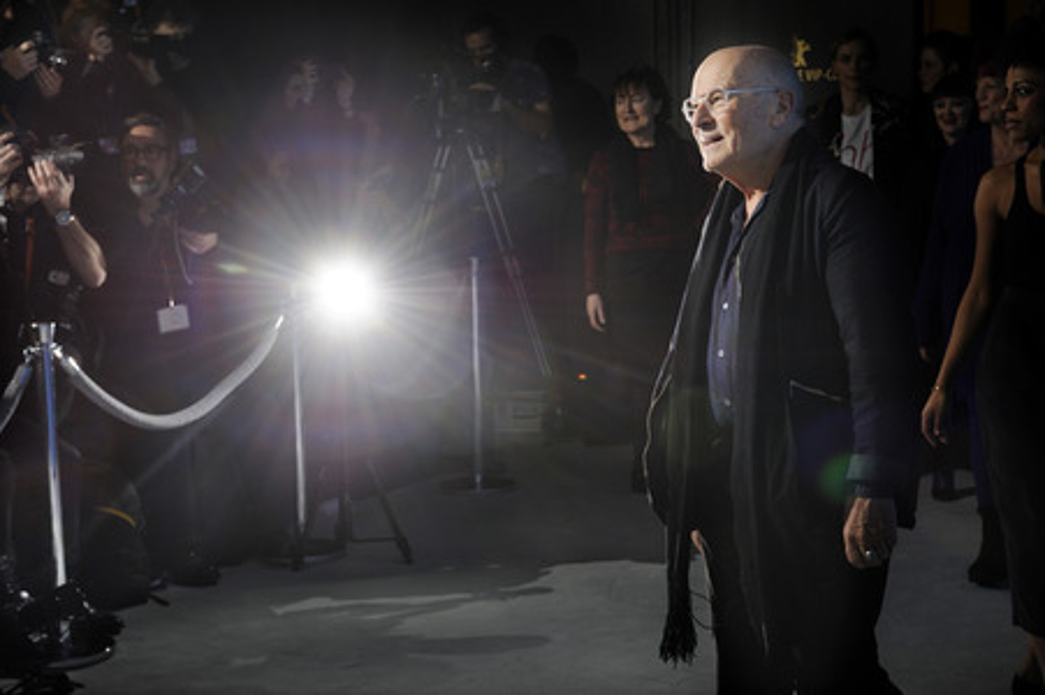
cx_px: 522
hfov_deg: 28.9
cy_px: 348
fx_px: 2030
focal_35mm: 70
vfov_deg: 19.4
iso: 200
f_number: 7.1
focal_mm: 70
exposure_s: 1/320
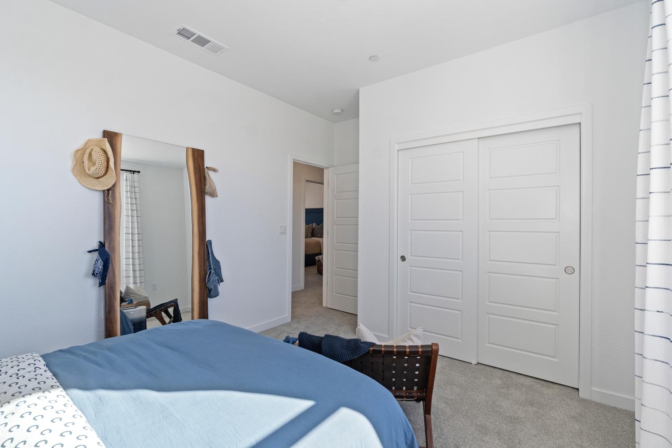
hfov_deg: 95.0
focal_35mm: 16
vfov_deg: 72.1
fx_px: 308
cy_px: 224
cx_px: 336
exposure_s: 1/30
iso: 250
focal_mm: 11
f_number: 9
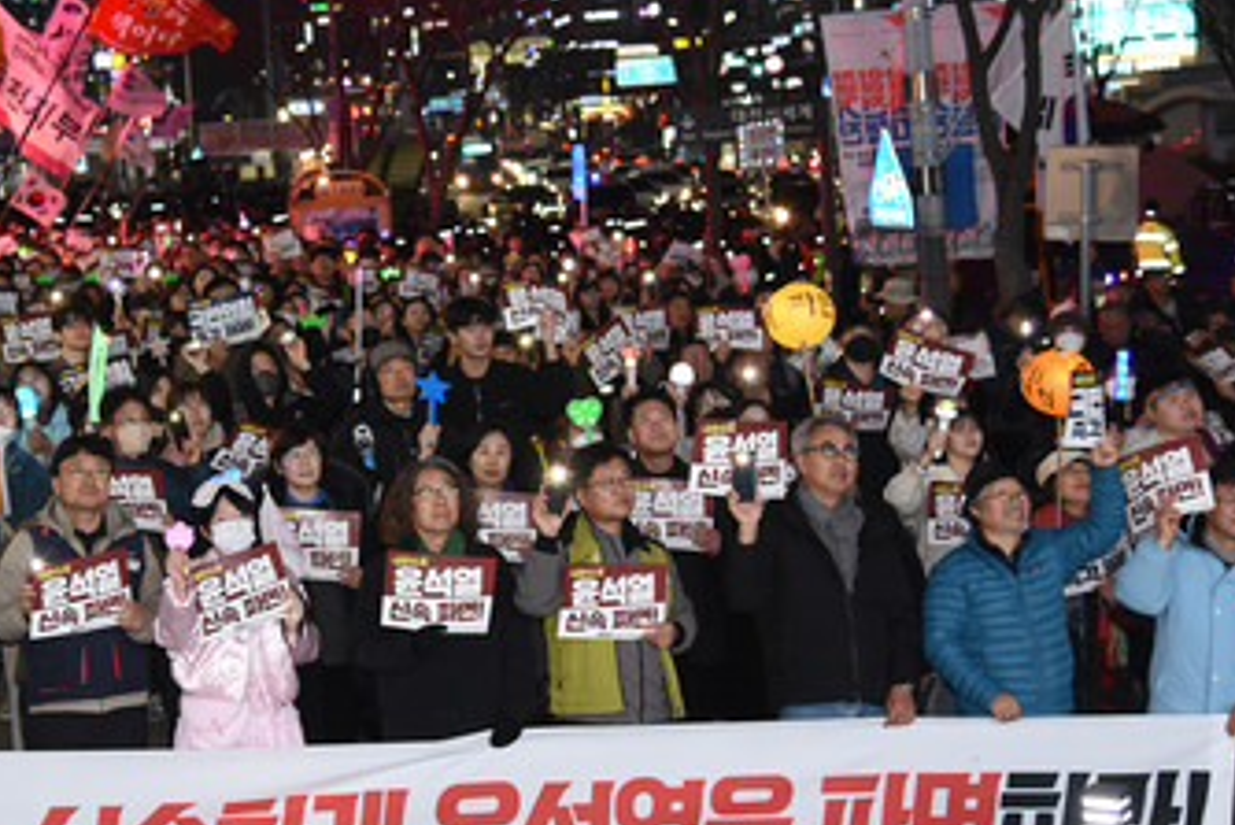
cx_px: 255
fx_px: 2711
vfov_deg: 17.2
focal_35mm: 79
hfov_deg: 25.2
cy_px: 263
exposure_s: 1/125
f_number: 4
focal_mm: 44
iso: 1600
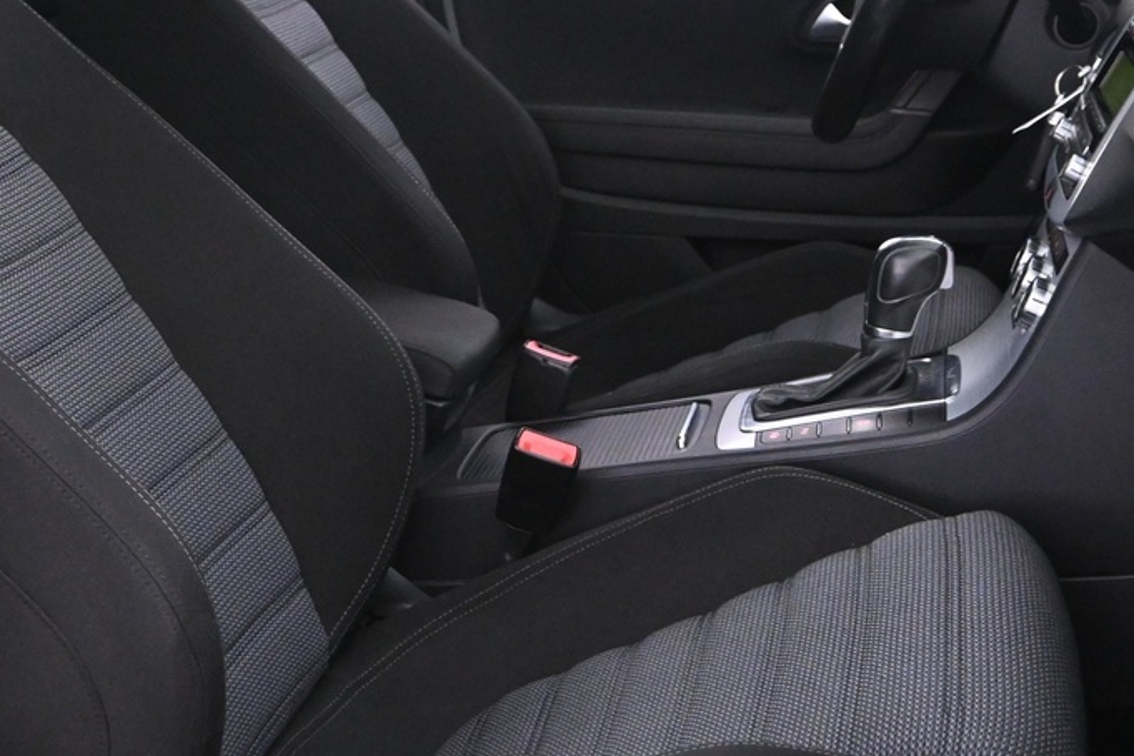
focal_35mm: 70
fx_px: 2192
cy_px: 276
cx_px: 398
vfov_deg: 19.5
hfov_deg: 28.9
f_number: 3.8
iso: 3200
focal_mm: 19.5
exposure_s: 1/30
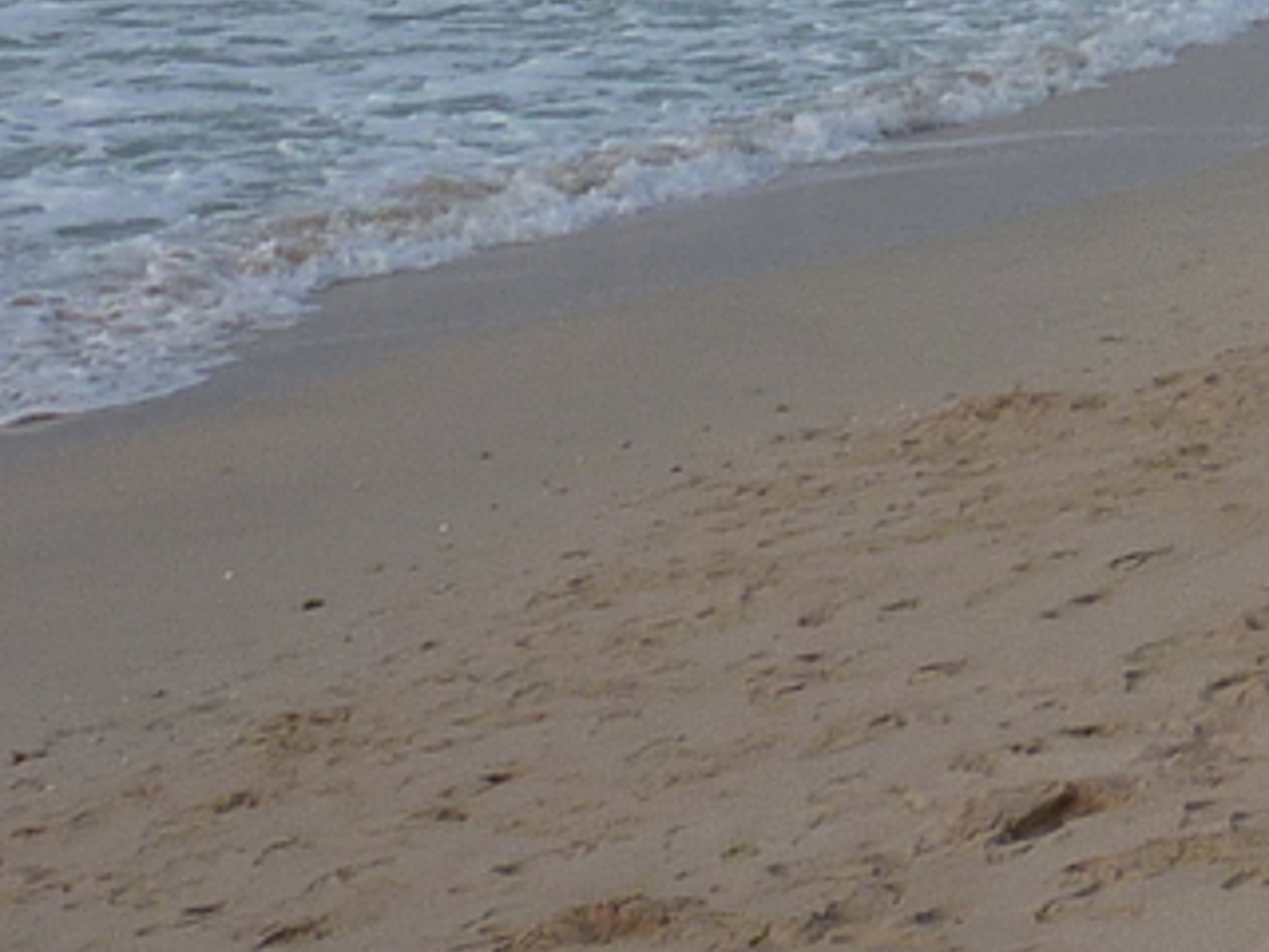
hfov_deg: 14.7
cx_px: 1900
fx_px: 4582
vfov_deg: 11.0
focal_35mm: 125
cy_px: -849
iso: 80
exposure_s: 1/400
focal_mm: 4.1
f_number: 4
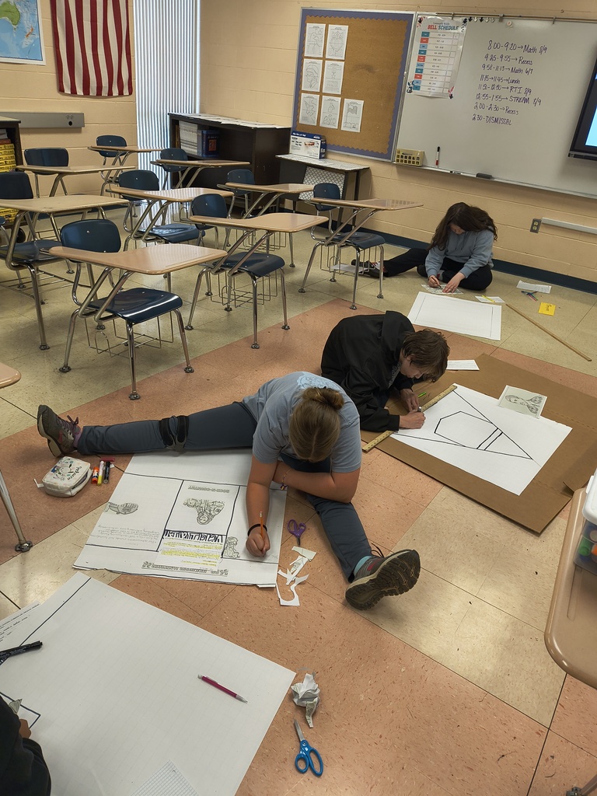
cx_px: 298
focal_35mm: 25
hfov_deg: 54.9
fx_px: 575
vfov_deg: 69.4
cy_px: 398
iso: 555
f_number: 1.7
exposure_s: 1/120
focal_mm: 4.68
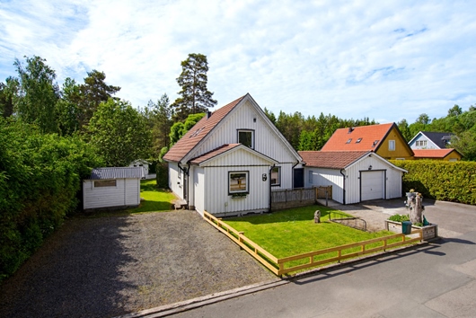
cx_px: 238
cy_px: 159
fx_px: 238
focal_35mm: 18
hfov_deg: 90.0
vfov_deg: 67.5
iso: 200
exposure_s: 1/1000
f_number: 8
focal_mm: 18
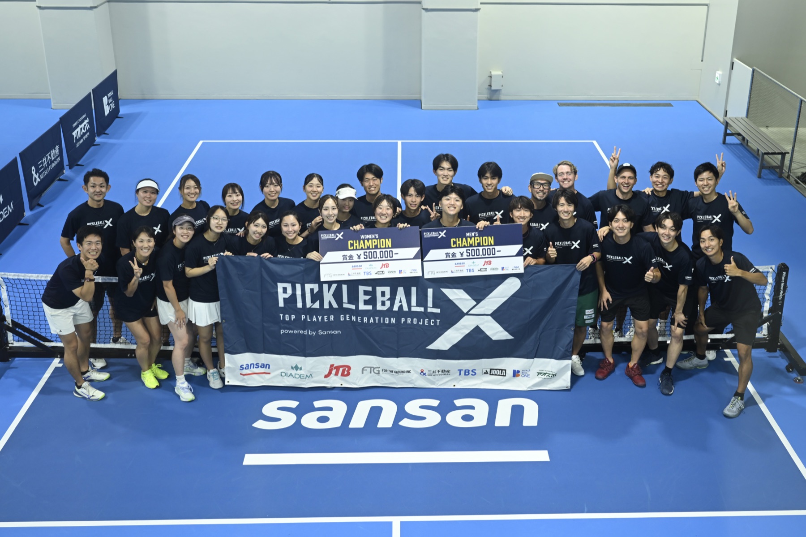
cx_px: 403
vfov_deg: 36.9
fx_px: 806
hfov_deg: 53.1
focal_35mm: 36
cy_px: 268
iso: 500
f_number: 4
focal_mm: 36
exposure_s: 1/80
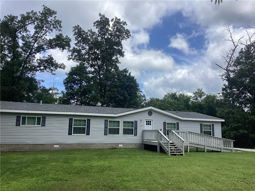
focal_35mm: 31
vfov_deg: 45.4
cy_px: 96
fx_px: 228
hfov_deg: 58.4
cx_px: 128
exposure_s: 1/1698
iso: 25
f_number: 2.4
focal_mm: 3.3
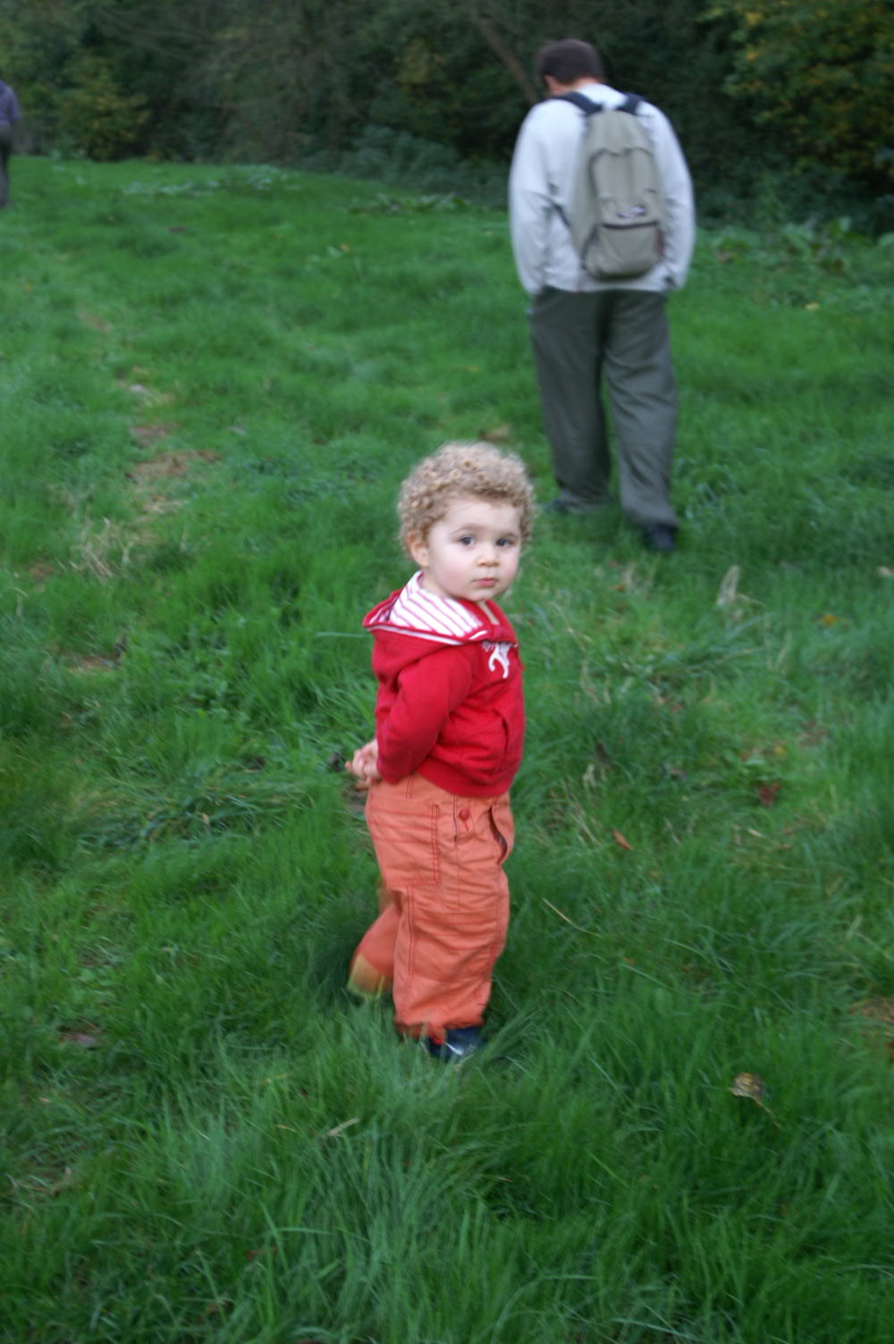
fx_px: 1959
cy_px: 672
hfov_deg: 25.7
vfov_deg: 37.9
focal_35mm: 52
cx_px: 447
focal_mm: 35
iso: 400
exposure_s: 1/25
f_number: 4
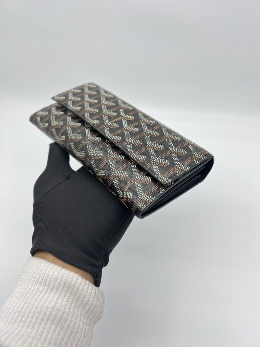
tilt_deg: -43.9
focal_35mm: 26
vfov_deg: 67.3
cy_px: 174
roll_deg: +6.1
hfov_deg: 53.1
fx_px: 260
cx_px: 130
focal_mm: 5.7
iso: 32
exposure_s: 1/111
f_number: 1.5
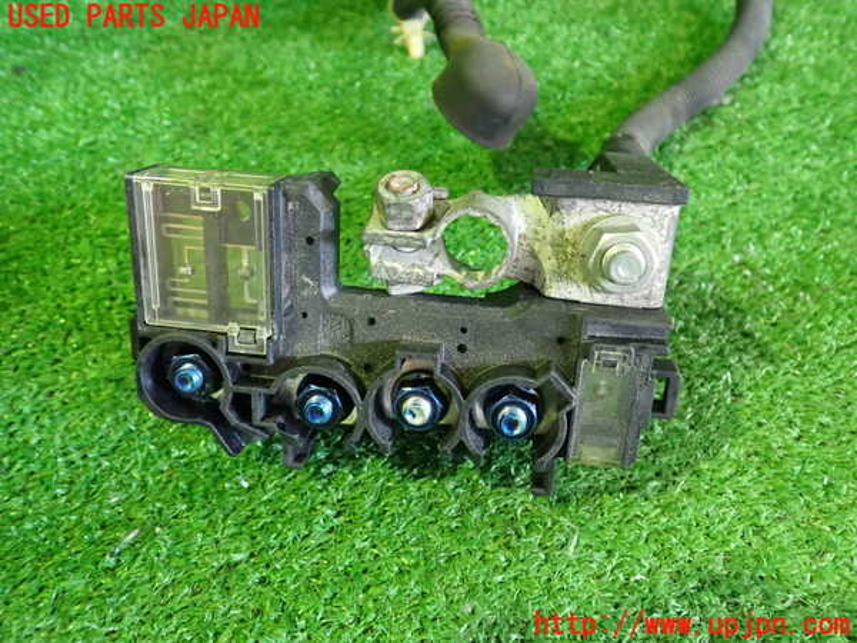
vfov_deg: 46.8
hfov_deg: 60.0
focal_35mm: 30
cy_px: 322
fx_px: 743
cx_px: 428
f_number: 2.3
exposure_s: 1/30
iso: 1000
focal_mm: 5.4
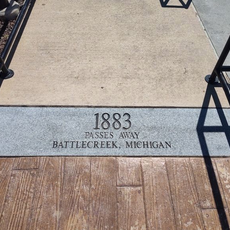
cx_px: 118
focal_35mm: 28
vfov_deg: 57.3
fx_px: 210
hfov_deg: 57.3
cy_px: 118
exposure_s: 1/2419
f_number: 1.8
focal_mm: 5.56
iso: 100
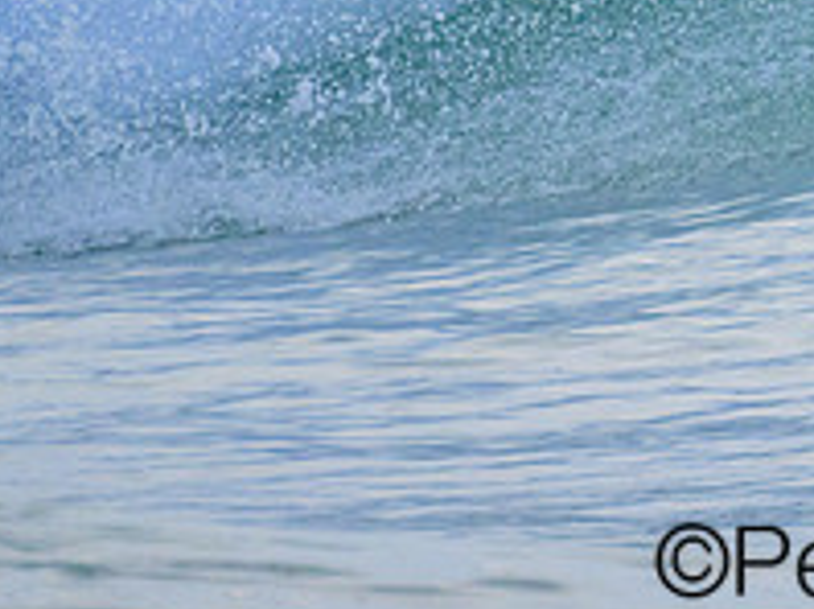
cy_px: -318
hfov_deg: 0.6
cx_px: 969
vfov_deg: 0.5
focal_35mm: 3093
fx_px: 72644
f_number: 13
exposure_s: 1/2000
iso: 2200
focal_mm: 800
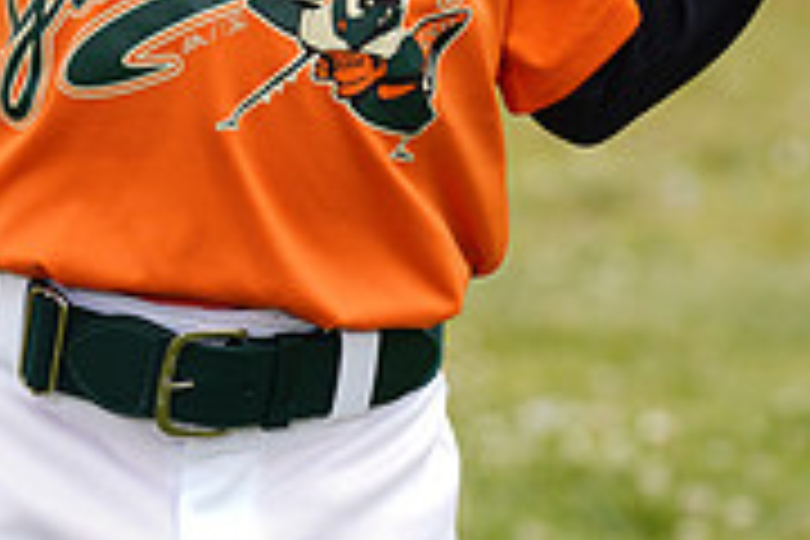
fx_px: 10012
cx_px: 68
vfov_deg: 3.1
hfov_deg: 4.6
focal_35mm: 445
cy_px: -290
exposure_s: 1/250
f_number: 5.6
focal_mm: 138
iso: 50
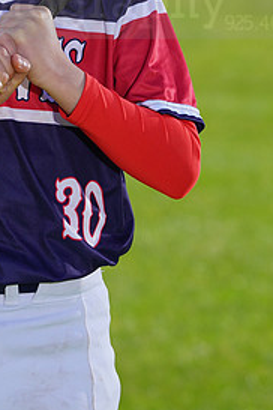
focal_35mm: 450
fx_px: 5118
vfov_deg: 4.6
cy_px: -9
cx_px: 29
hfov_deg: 3.1
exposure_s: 1/250
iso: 100
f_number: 8
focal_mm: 212
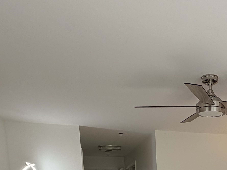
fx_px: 295
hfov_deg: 37.9
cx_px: 222
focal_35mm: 45
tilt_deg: -6.5
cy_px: 222
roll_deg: +1.8
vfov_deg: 27.0
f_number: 2.2
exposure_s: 1/121
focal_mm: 2.22
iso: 100
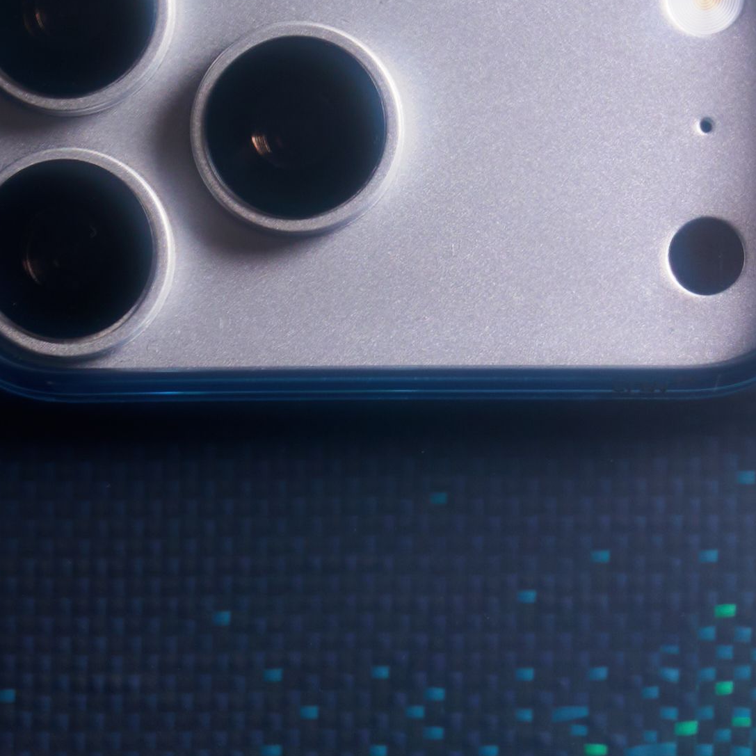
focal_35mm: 312
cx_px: 380
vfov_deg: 5.6
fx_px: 7709
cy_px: 887
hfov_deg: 5.6
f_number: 5
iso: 100
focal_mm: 43
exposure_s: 1/10
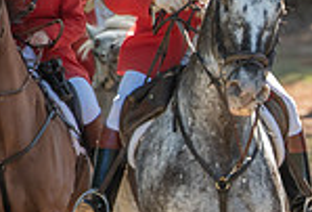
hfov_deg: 2.2
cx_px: 410
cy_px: 176
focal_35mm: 938
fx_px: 8171
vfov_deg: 1.5
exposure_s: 1/320
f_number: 4
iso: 280
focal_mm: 200
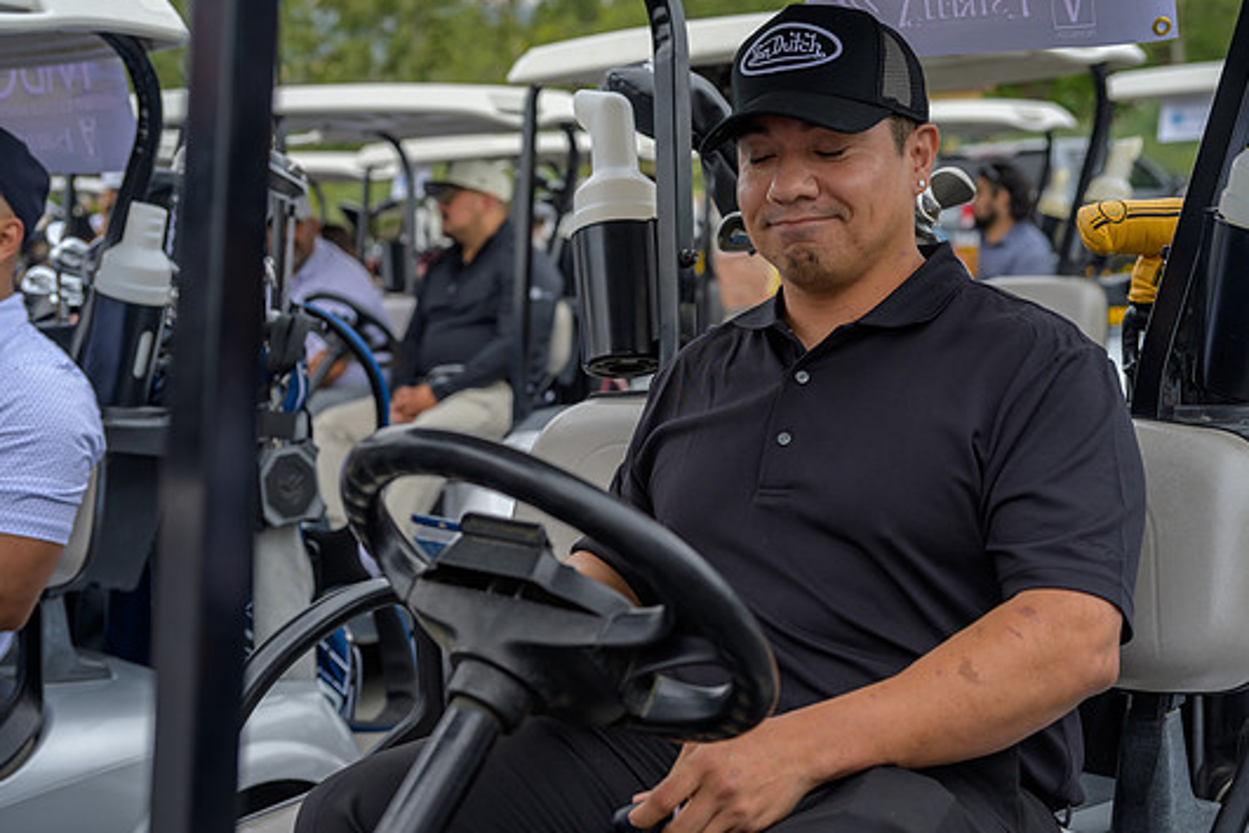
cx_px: 652
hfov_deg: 33.9
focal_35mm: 59
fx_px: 2047
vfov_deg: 23.0
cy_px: 401
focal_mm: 54
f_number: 4
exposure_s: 1/200
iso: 100
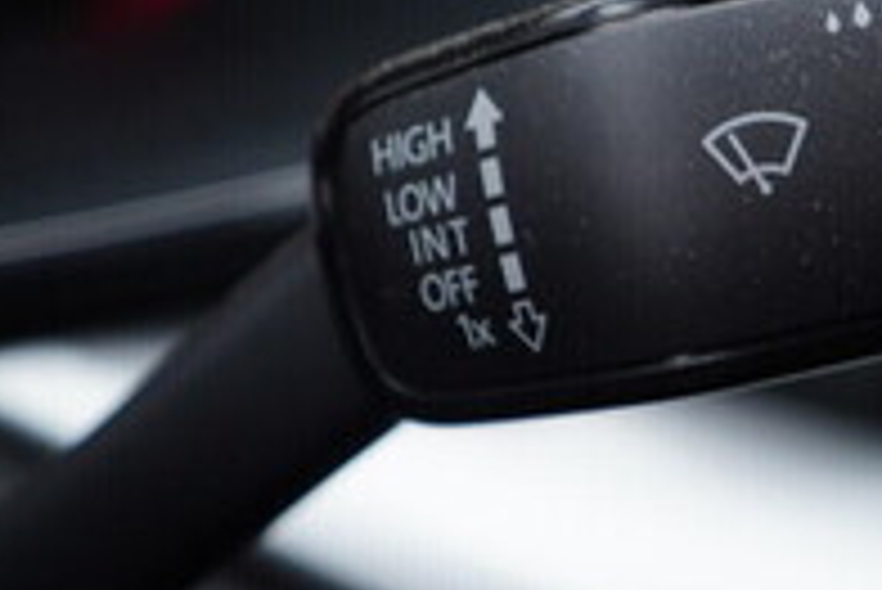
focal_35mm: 101
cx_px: 630
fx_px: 2476
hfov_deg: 20.1
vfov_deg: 13.6
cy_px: 245
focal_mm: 24
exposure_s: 1/40
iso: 160
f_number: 2.8
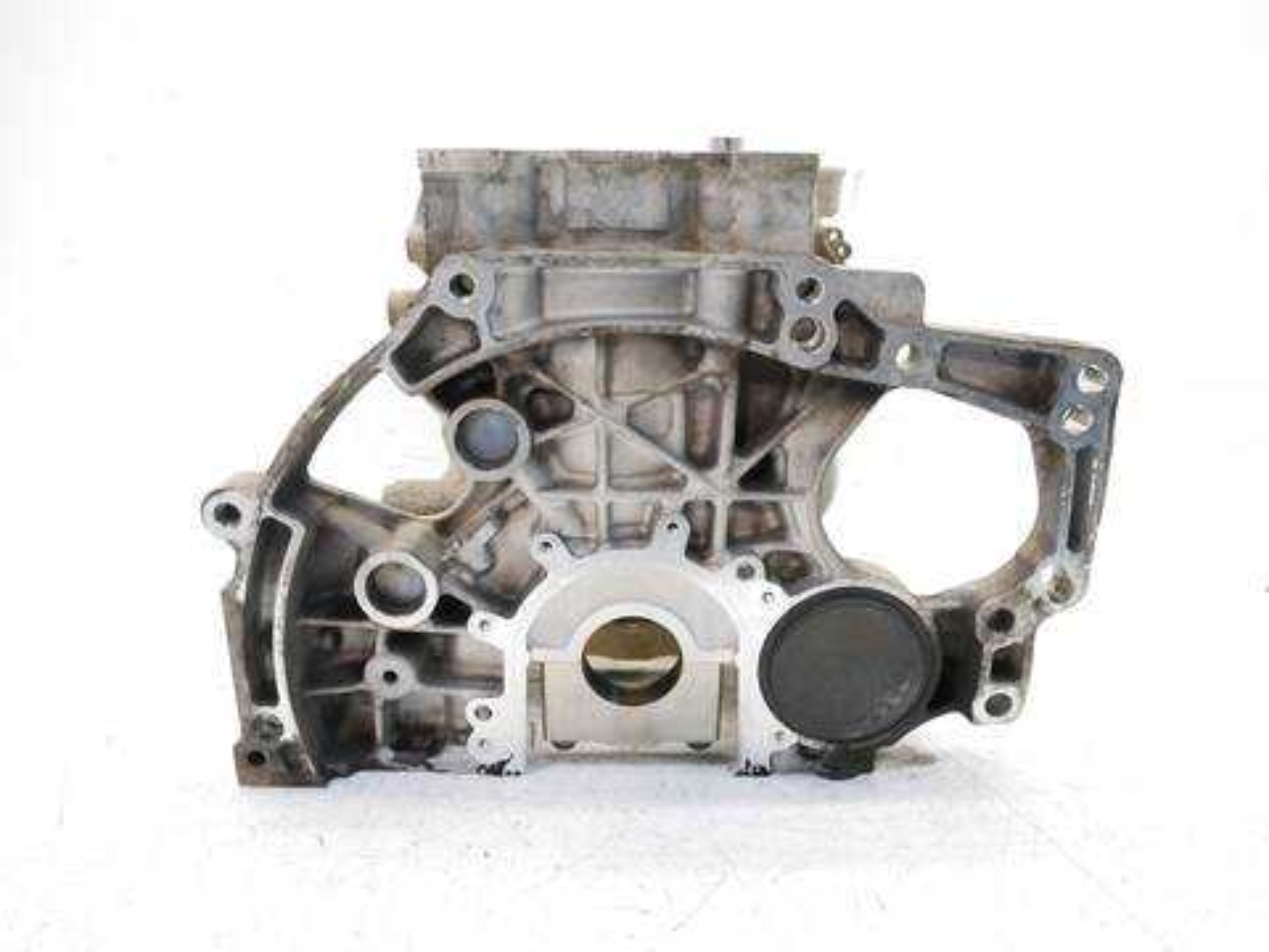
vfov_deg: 56.8
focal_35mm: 24
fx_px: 880
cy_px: 476
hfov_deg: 71.6
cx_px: 634
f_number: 3.5
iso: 1250
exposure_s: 1/60
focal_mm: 12
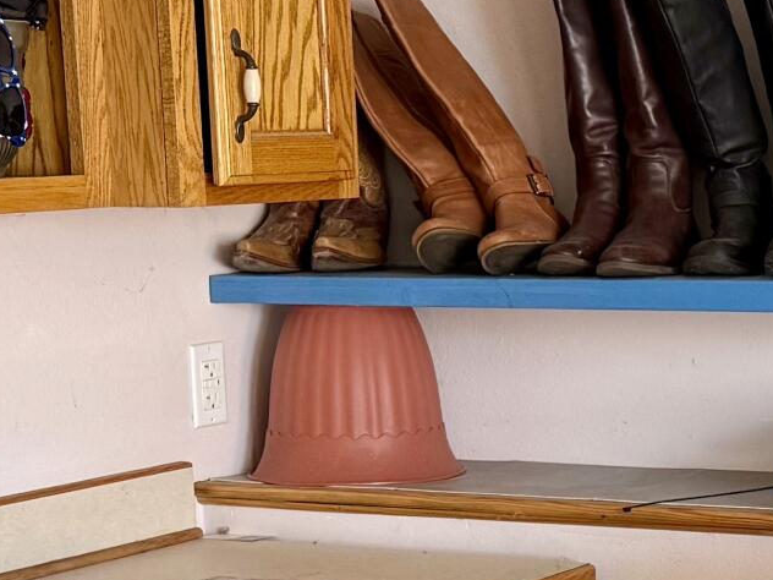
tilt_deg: -8.3
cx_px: 725
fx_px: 2546
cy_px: 507
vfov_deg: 12.9
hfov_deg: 17.0
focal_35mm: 114
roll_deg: +1.5
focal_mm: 6.76
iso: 200
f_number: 1.78
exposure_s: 1/121
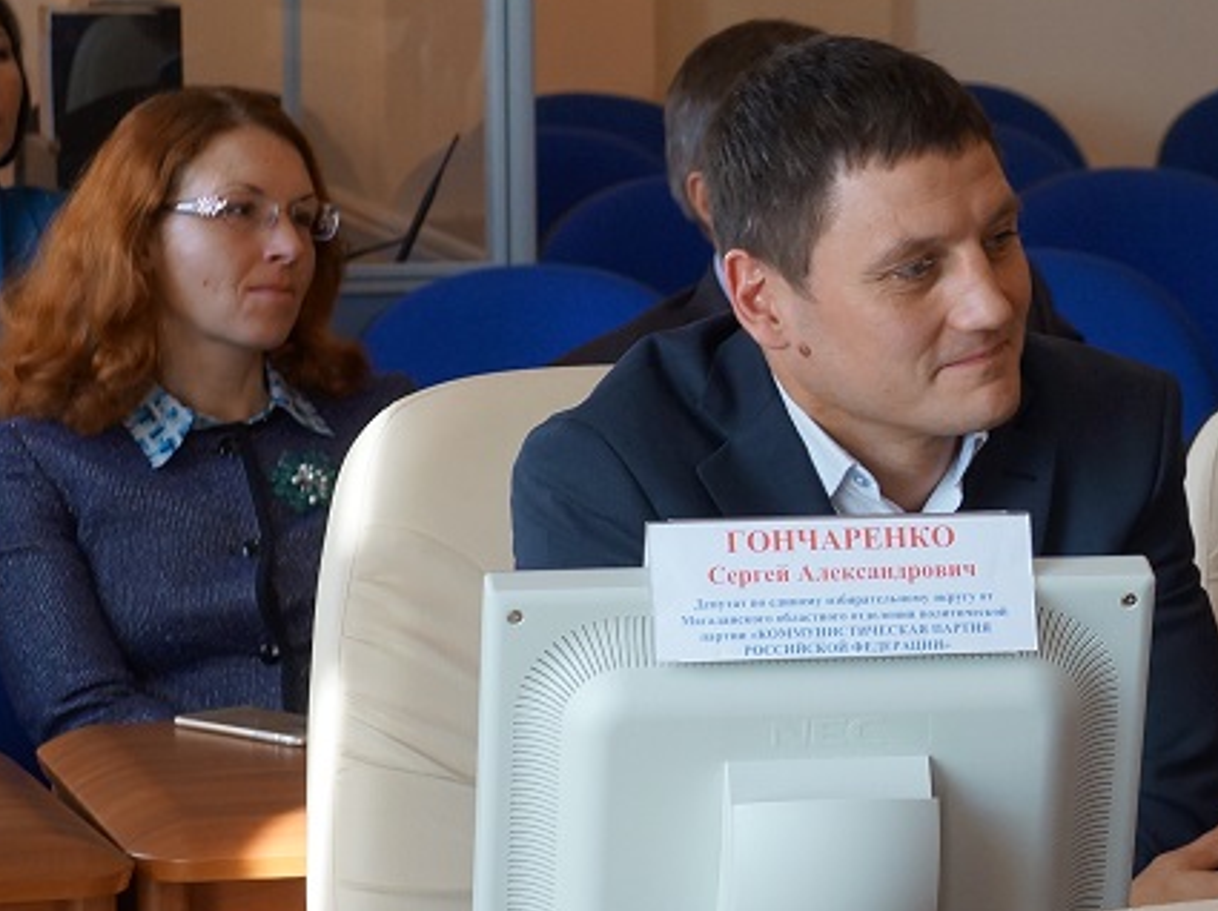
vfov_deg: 8.1
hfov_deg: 10.7
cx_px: 1121
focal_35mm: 184
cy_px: 427
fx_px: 6474
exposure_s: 1/160
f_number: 5
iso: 640
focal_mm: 53
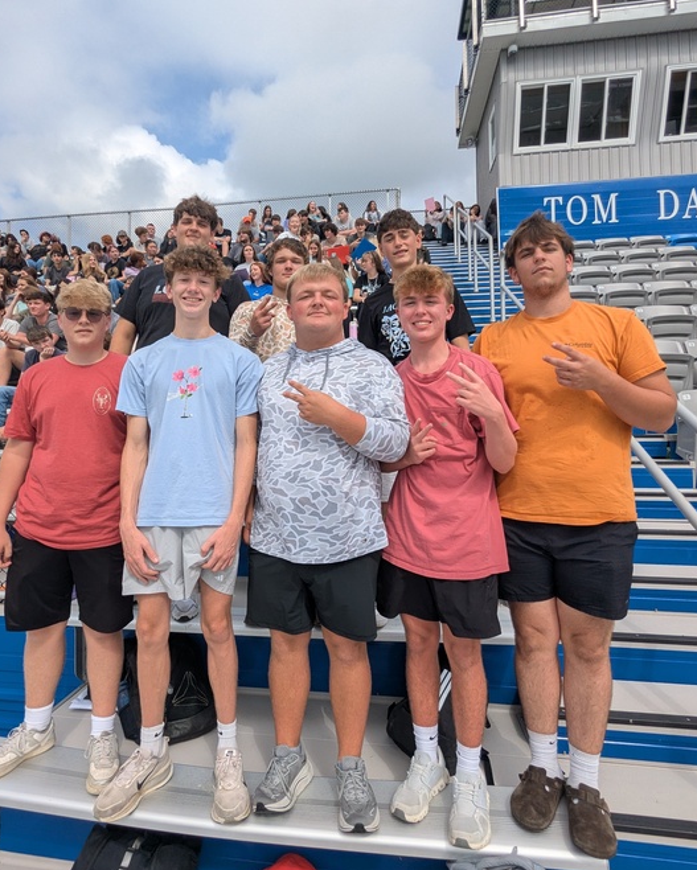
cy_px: 413
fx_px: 490
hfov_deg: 70.7
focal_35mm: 19
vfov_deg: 83.2
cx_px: 316
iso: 48
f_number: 2.2
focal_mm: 2.35
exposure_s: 1/1938
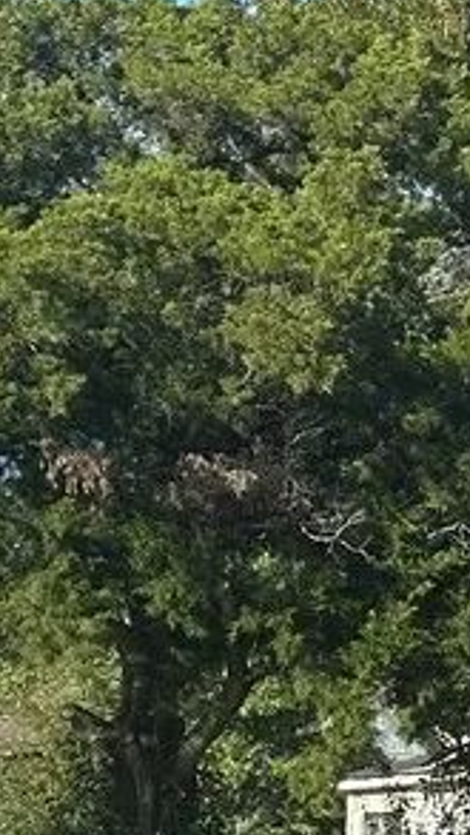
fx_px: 4051
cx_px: 1364
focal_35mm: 183
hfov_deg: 6.2
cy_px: 829
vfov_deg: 11.6
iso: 64
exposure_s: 1/2252
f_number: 1.78
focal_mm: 6.86
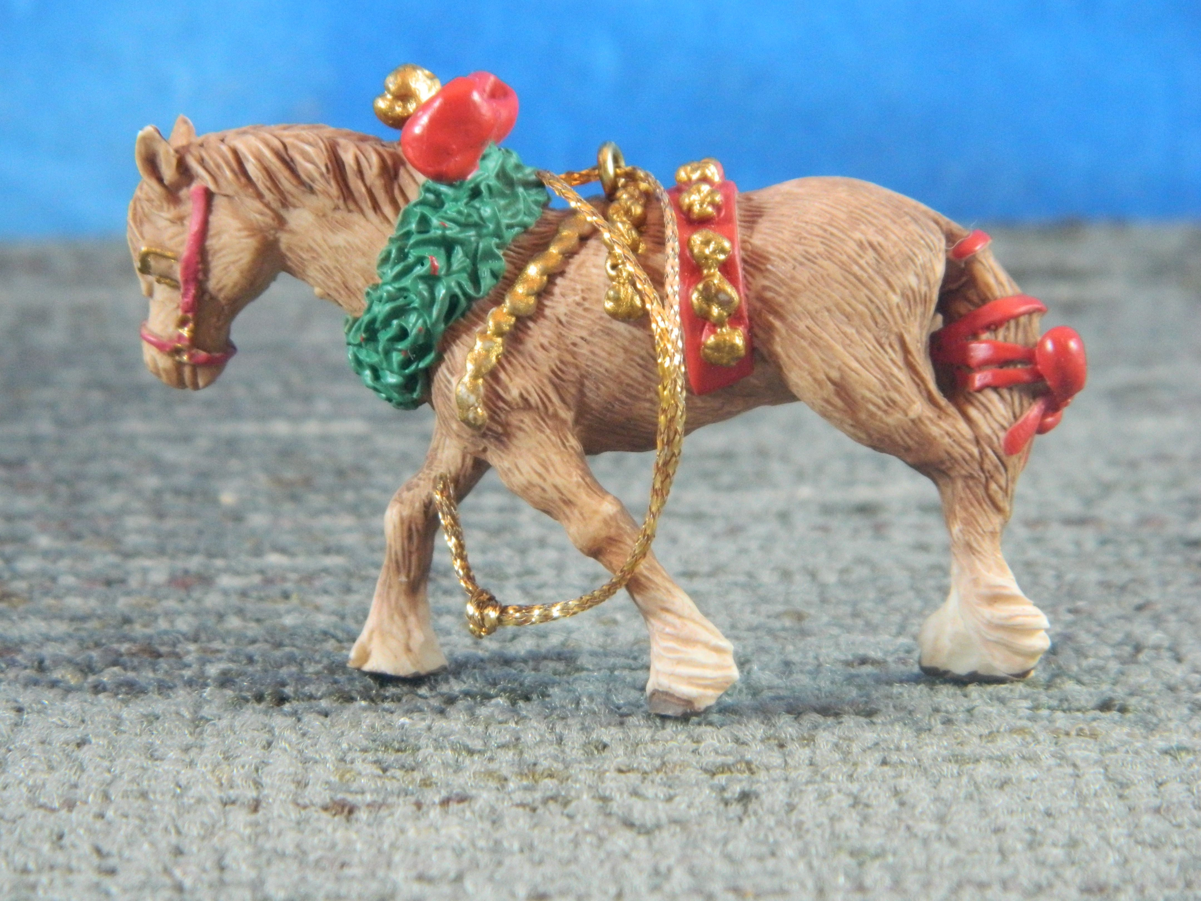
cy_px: 450
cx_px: 600
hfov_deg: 13.2
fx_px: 5204
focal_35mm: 150
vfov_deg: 9.9
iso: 400
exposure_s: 1/13
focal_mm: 27
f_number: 4.9
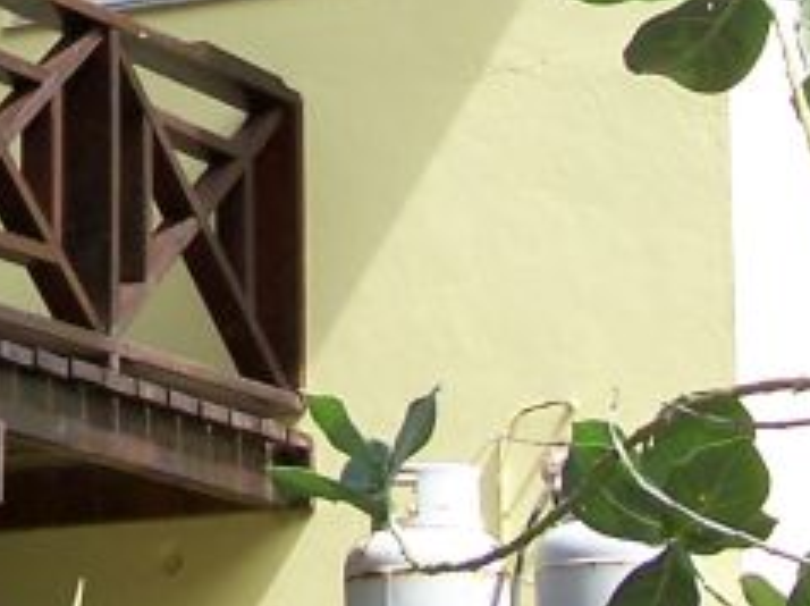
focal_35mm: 192
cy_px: -65
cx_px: -167
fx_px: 4488
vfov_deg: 7.7
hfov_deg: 10.1
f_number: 2.8
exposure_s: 1/400
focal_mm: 6.3
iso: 64
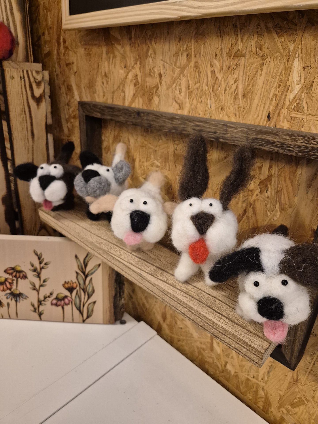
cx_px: 159
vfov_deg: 73.9
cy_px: 212
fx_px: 282
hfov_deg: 58.9
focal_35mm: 23
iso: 1000
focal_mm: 5.4
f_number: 1.8
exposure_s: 1/100
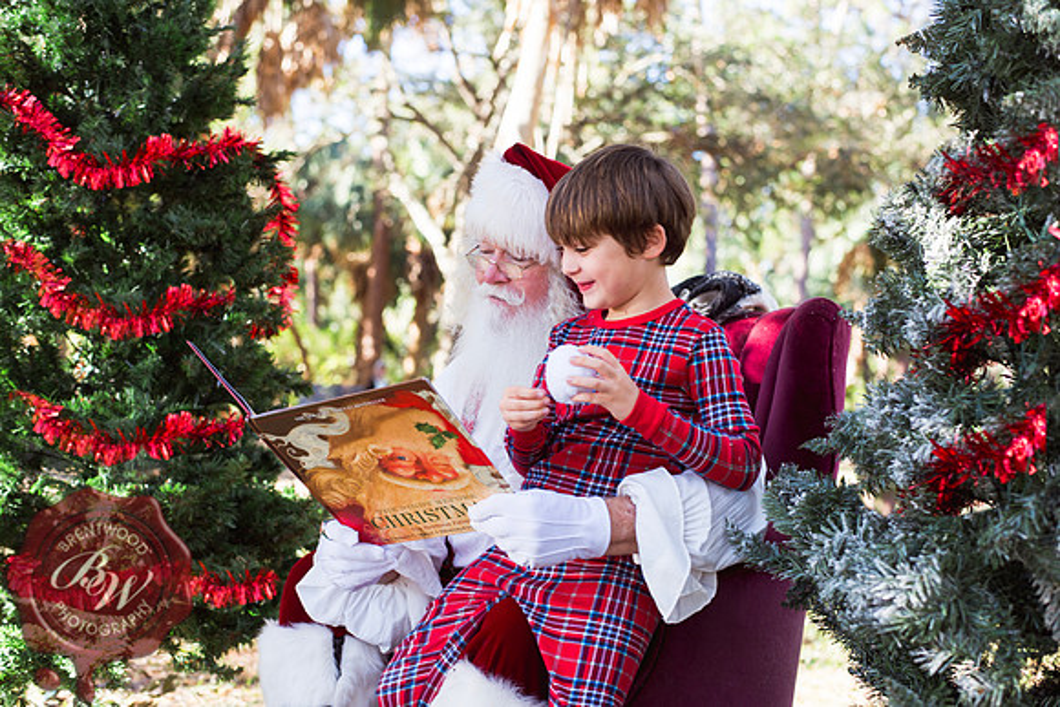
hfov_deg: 39.6
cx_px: 530
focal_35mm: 50
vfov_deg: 27.0
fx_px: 1472
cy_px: 354
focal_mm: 50
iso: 125
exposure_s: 1/160
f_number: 4
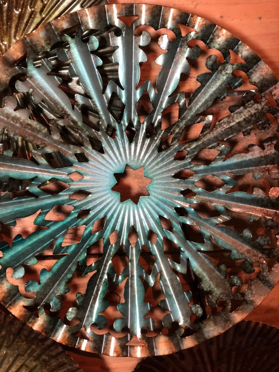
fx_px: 559
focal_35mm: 52
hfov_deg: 28.0
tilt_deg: -6.3
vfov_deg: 36.8
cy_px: 186
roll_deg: +1.6
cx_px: 140
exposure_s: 1/14
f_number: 2.4
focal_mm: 6
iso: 160
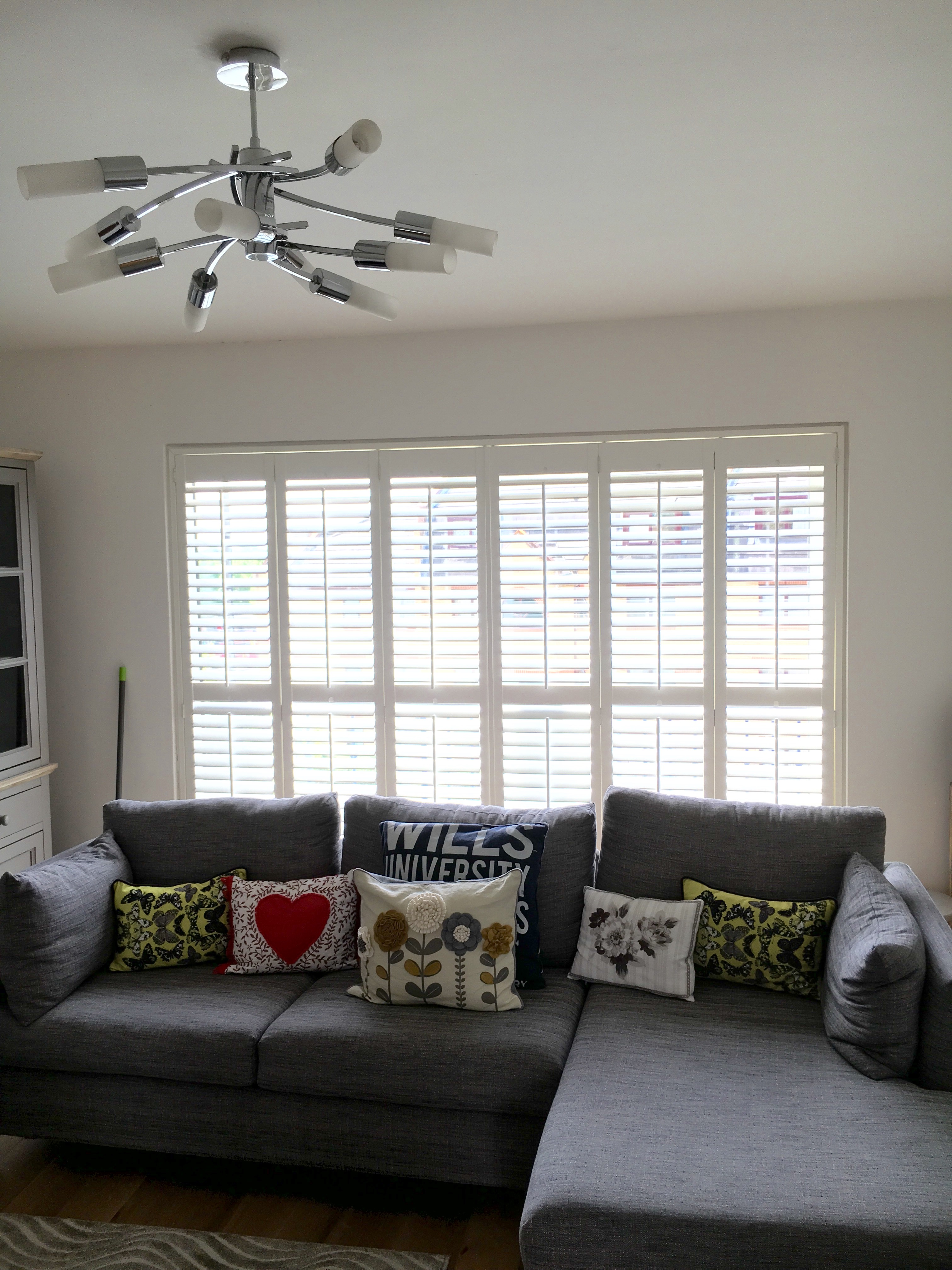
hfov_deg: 48.2
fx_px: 1063
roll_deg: +1.1
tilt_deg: -3.6
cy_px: 635
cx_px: 476
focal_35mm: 29
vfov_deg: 61.7
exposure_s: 1/110
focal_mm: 4.15
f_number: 2.2
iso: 25
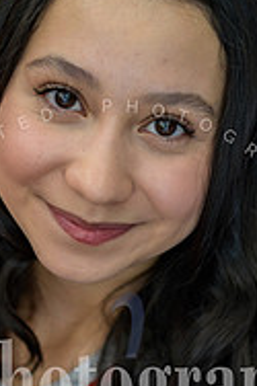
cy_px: 351
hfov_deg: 8.2
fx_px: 1802
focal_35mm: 168
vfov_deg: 12.1
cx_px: 78
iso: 250
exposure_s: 1/125
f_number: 2.8
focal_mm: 70
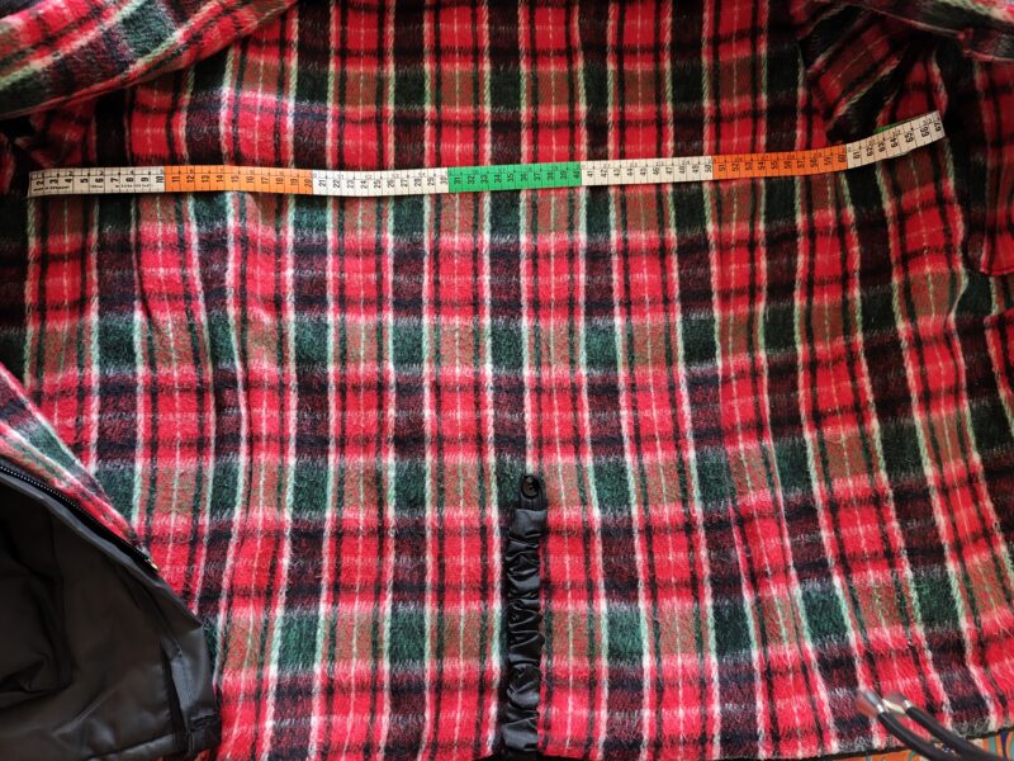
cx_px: 507
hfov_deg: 73.9
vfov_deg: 58.9
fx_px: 674
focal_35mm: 23
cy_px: 380
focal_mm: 6.19
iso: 1250
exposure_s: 1/25
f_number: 1.65
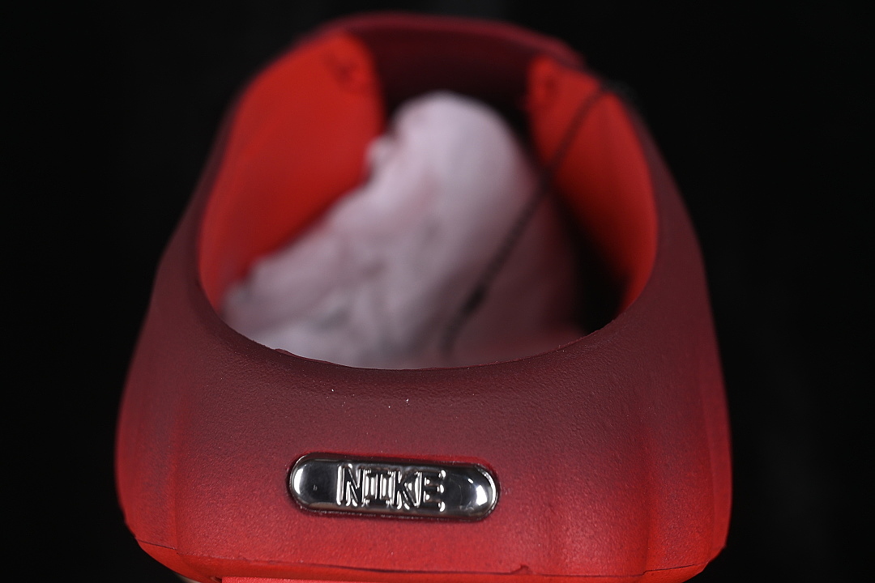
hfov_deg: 27.0
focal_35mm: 75
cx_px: 438
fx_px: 1823
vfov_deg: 18.2
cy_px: 292
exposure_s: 1/80
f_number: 7.1
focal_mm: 50
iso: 160
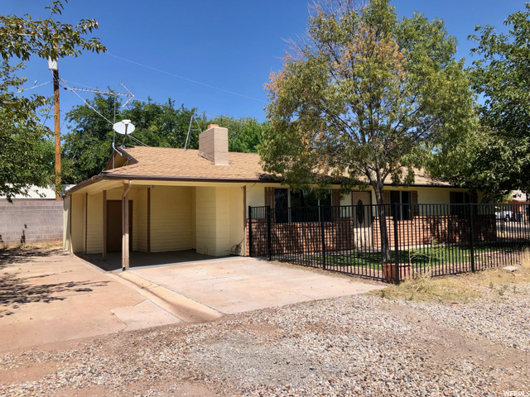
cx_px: 265
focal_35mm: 28
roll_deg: +1.5
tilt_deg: +3.5
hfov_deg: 63.4
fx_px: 429
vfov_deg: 49.7
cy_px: 198
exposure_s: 1/2024
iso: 20
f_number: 1.8
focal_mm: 3.99
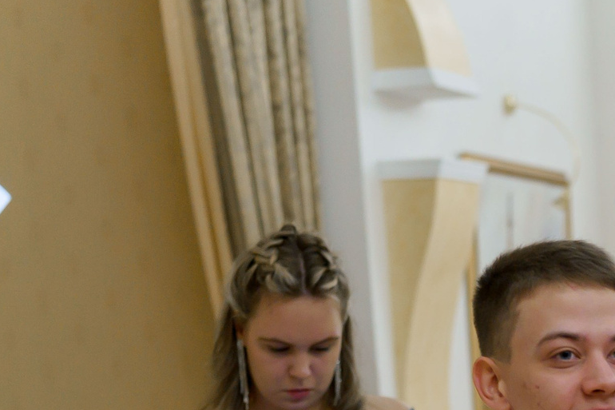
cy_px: 608
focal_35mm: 133
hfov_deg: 14.3
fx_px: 2271
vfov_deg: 10.0
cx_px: 954
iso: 1600
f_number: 2.5
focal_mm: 40
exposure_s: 1/125
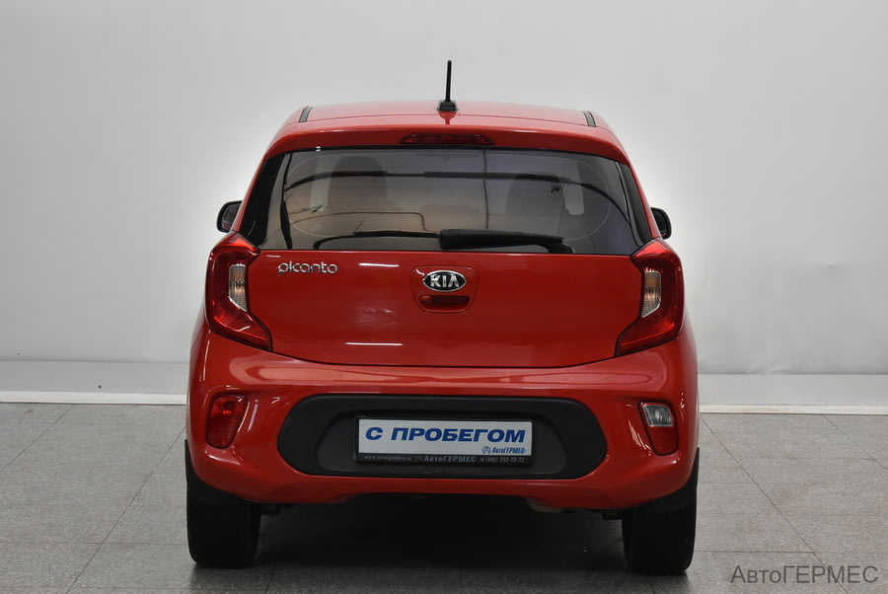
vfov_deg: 16.6
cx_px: 444
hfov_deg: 24.6
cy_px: 297
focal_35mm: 82
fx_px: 2037
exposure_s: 1/100
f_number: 5.6
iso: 1600
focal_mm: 55
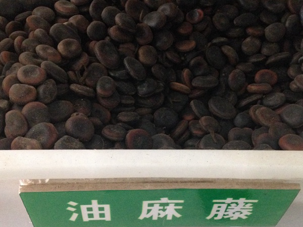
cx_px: 152
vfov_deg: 42.9
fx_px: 289
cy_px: 114
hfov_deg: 55.4
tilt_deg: -52.9
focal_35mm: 33
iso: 500
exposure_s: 1/15
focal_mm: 4.12
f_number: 2.4
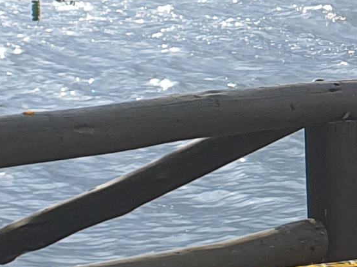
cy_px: 76
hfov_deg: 9.8
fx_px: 1949
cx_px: 697
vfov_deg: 7.8
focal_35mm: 189
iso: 50
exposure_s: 1/1316
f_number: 2.4
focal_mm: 4.3
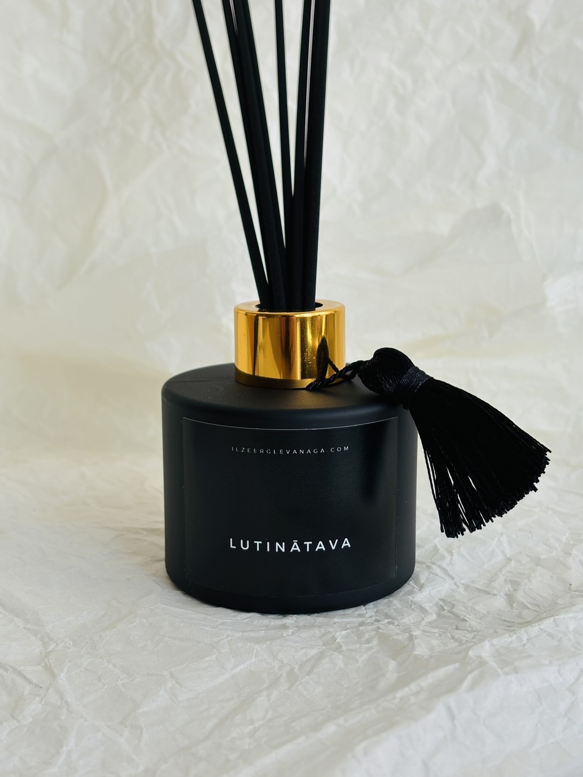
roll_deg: -0.5
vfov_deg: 36.8
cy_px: 388
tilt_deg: -12.0
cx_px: 292
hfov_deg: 28.0
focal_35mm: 52
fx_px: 1168
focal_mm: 5.96
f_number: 1.6
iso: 50
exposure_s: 1/60
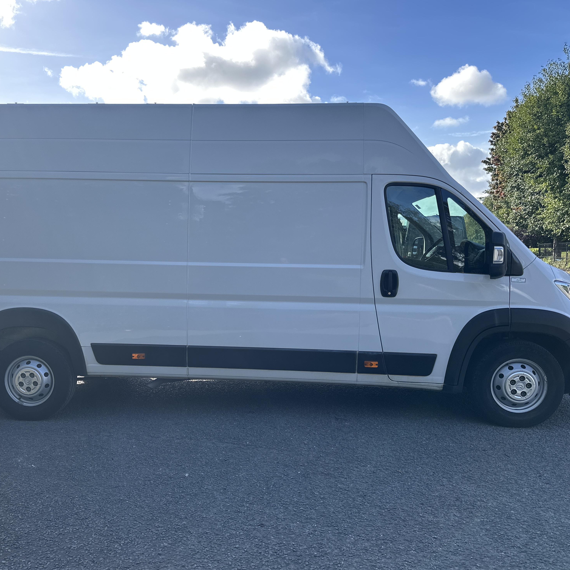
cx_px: 239
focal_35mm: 29
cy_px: 288
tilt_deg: -3.8
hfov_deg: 55.4
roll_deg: +0.8
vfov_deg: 55.6
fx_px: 540
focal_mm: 6.86
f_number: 1.78
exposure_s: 1/1304
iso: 80
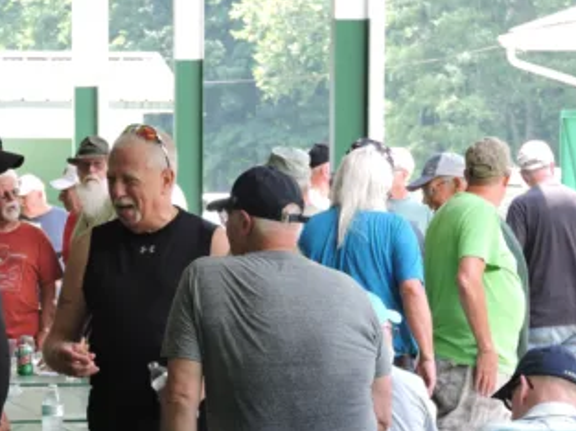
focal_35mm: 256
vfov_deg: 5.8
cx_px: 219
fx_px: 4255
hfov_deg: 7.7
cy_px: 247
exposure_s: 1/125
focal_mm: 35.7
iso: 320
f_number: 4.6
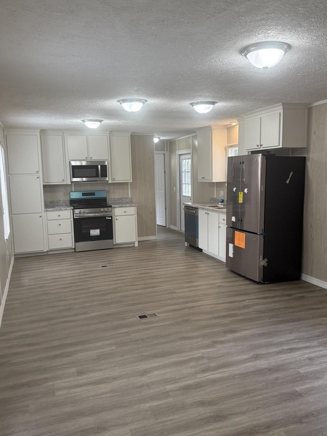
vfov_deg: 60.0
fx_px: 378
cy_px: 213
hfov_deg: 46.8
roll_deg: -0.3
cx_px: 167
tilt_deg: -3.3
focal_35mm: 30
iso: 200
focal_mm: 6.76
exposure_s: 1/120
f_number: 1.78
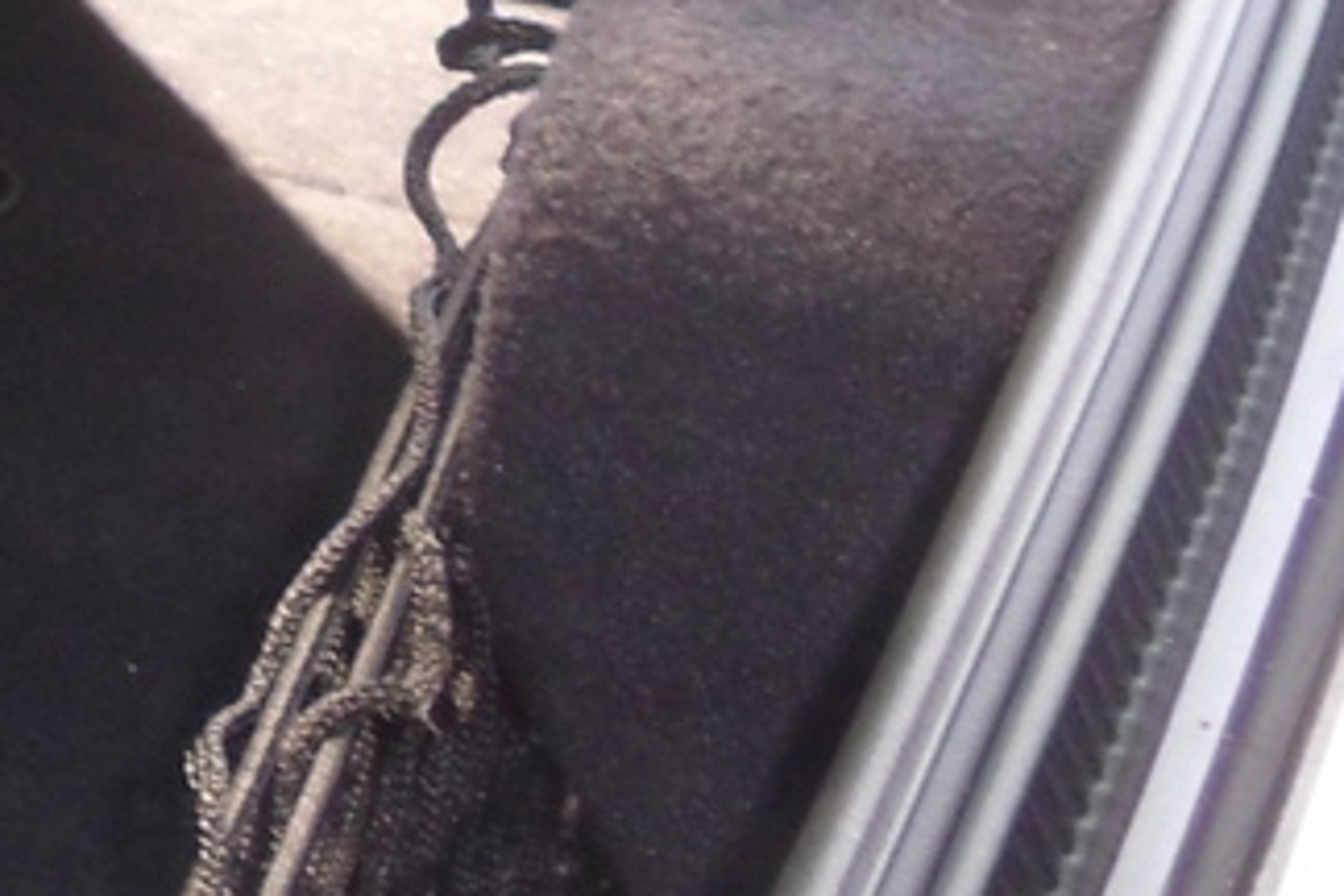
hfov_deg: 11.8
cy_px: 224
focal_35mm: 159
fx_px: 5936
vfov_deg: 8.6
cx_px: -1207
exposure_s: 1/45
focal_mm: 5.6
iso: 80
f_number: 3.3
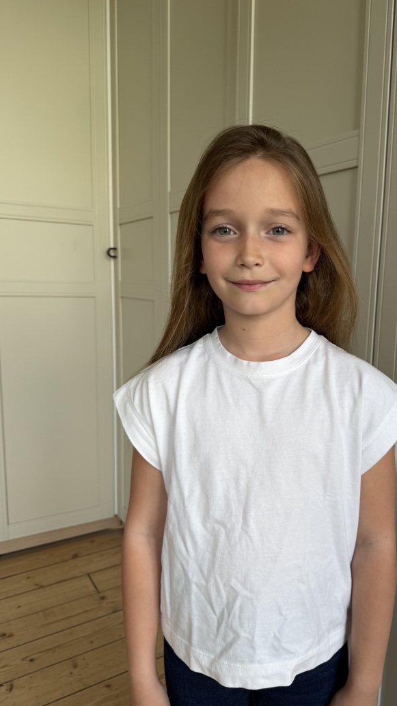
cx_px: 261
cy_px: 363
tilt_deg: -8.7
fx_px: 505
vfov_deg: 69.8
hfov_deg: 42.4
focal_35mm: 27
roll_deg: -2.1
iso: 50
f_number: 1.78
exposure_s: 1/121
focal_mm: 6.76
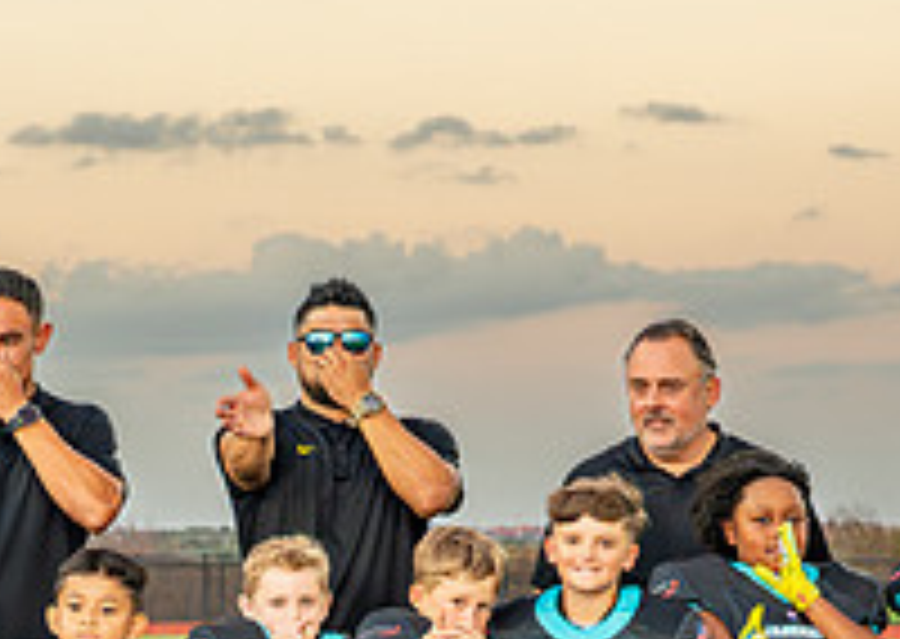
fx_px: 4490
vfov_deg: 8.1
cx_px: 88
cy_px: 787
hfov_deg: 11.4
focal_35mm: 176
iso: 1250
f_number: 4
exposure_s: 1/400
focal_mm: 50
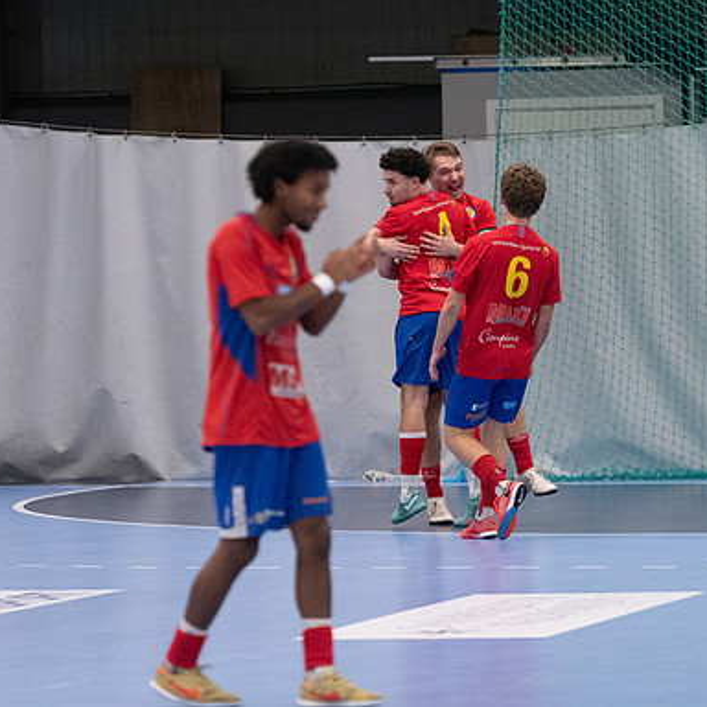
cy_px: 353
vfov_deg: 4.9
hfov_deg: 4.9
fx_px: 8226
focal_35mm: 356
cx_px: 469
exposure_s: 1/640
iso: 3600
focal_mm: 185
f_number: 3.2
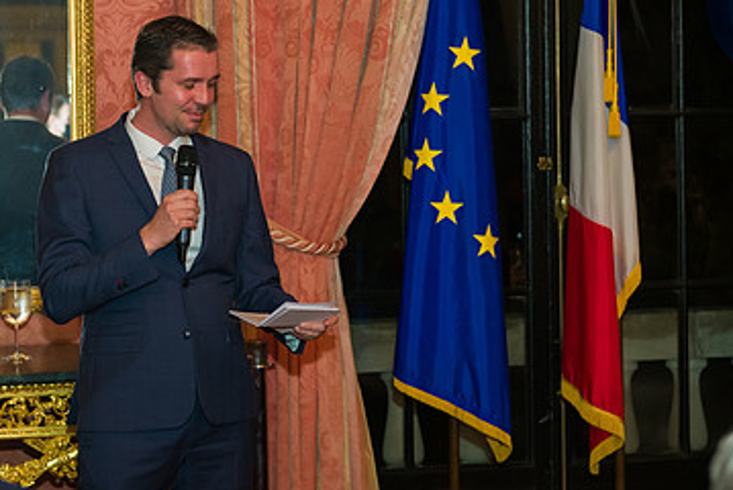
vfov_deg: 12.1
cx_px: 357
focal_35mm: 113
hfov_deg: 18.1
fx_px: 2303
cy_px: 164
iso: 1000
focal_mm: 70
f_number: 4
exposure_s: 1/125
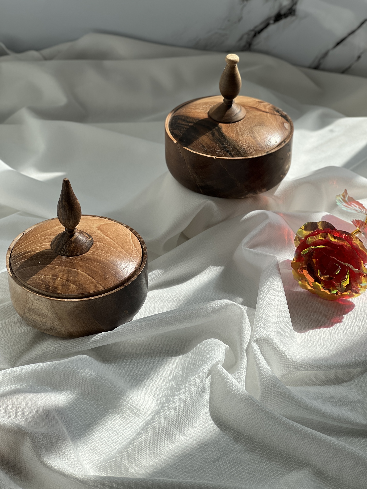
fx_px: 1088
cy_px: 244
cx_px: 184
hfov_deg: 19.1
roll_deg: +1.0
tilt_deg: -36.4
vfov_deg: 25.3
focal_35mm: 77
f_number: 2.8
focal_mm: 9
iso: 32
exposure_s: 1/686
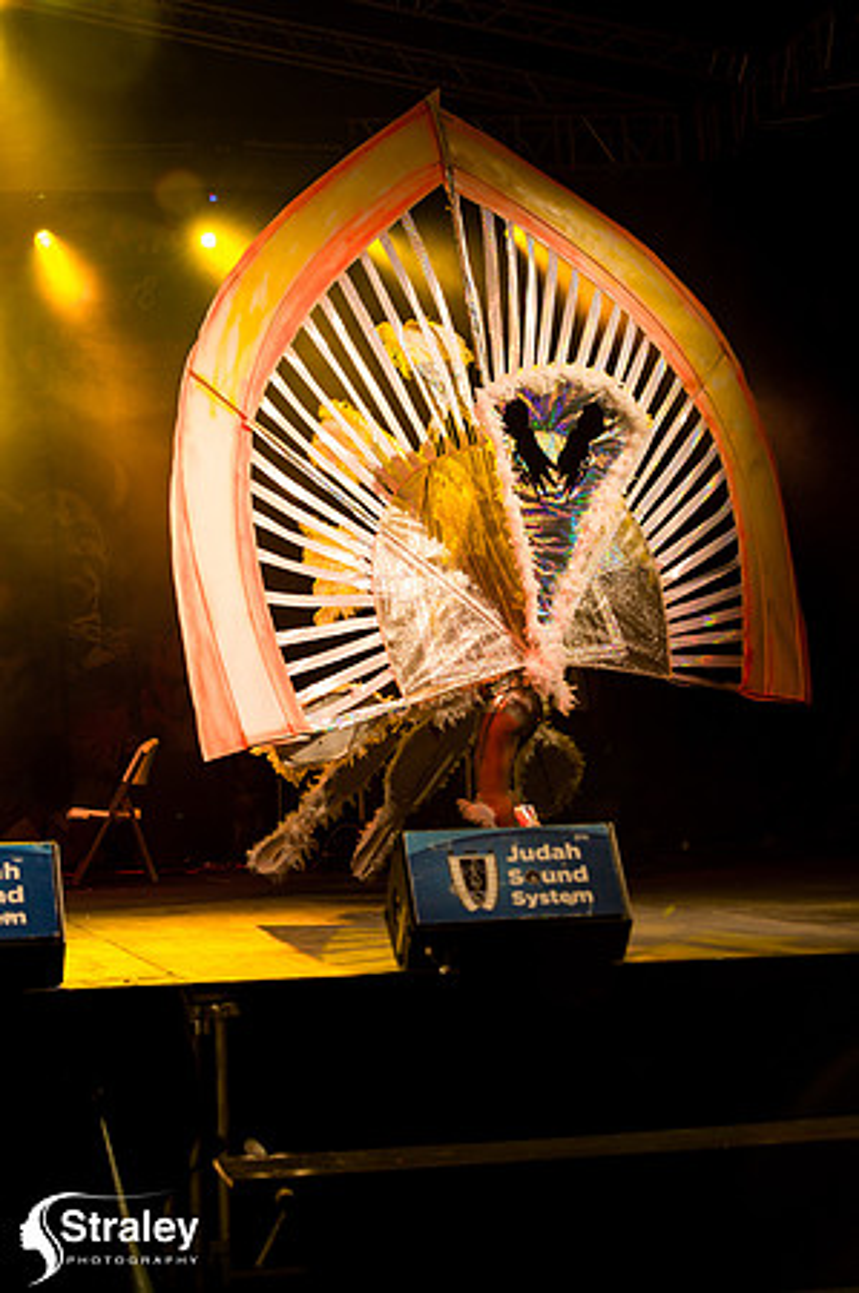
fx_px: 2511
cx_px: 430
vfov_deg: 28.9
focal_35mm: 70
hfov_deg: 19.4
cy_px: 646
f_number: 5.6
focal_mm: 70
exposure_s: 1/160
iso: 2500
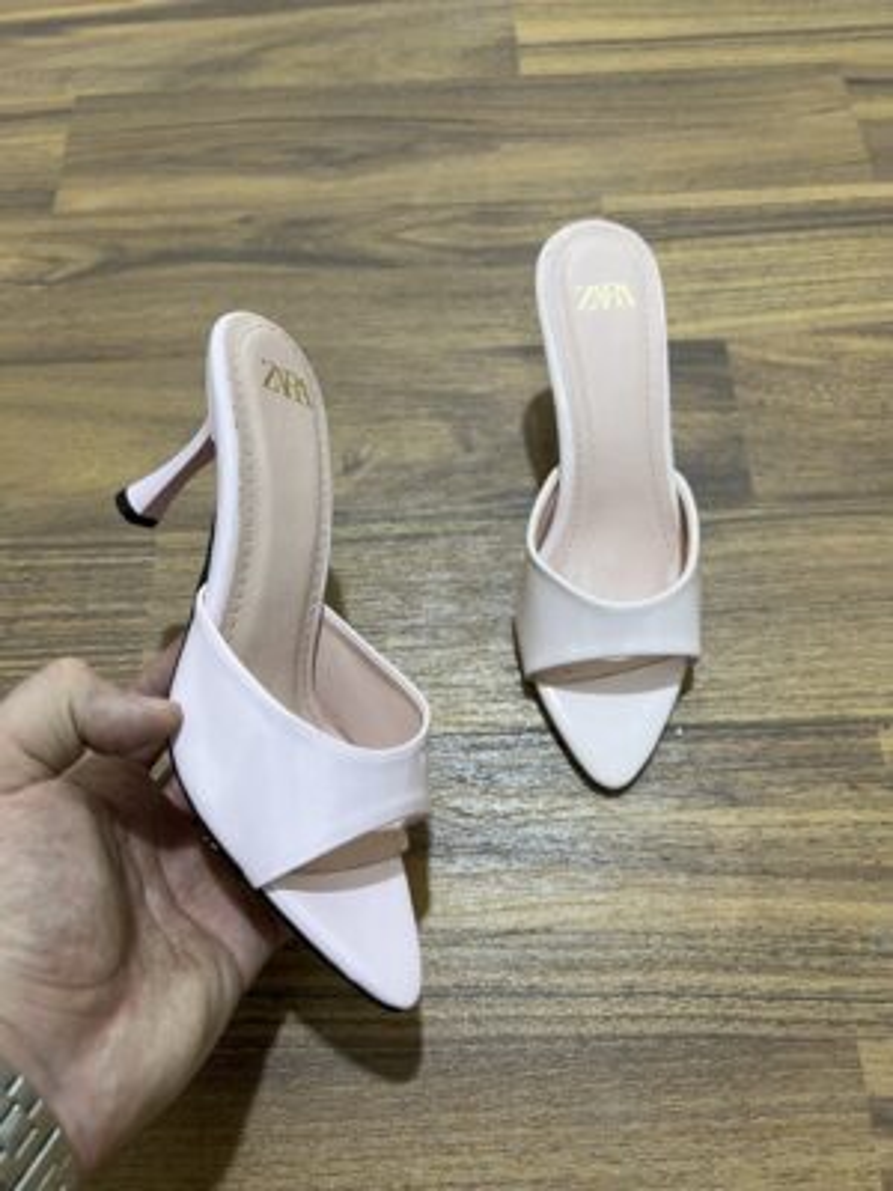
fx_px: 894
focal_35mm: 26
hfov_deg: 53.1
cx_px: 446
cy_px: 596
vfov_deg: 67.3
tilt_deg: -65.3
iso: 80
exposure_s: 1/50
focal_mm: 5.7
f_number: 1.5
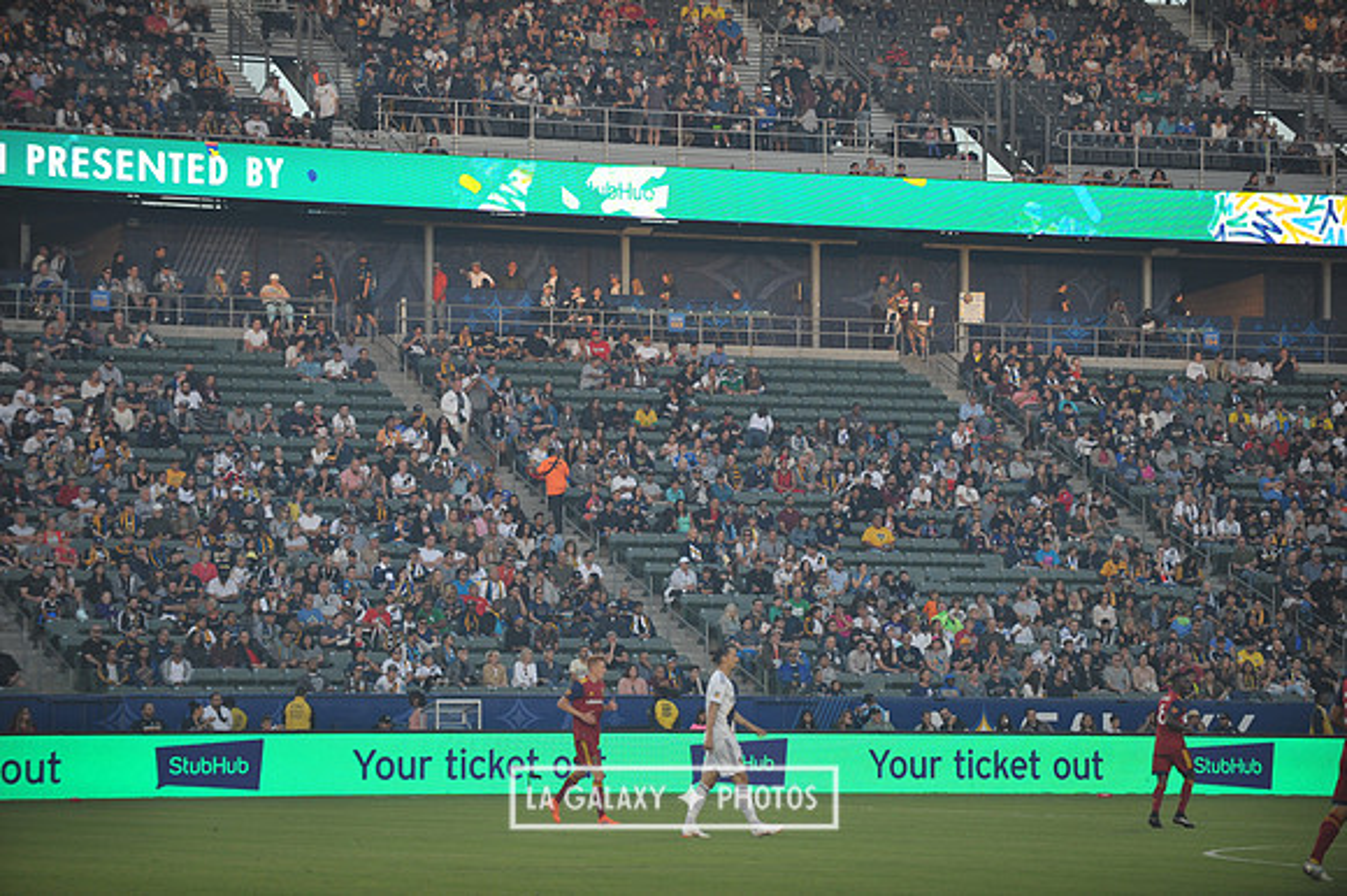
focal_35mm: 140
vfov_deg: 9.8
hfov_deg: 14.7
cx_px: 674
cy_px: 448
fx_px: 5235
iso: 800
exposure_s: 1/1600
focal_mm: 140
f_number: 2.8
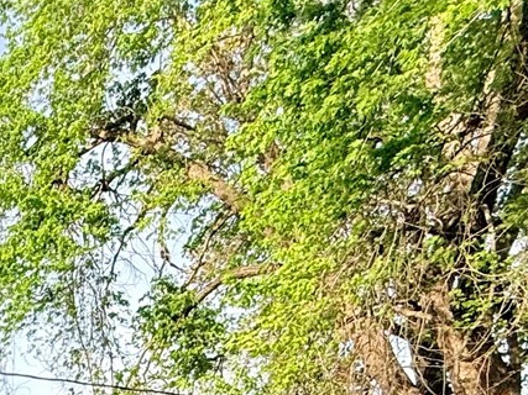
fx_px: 961
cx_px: -289
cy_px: 707
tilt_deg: -2.4
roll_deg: +2.9
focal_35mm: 63
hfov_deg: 23.6
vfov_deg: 18.4
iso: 64
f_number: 2.2
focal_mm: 2.22
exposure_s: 1/433
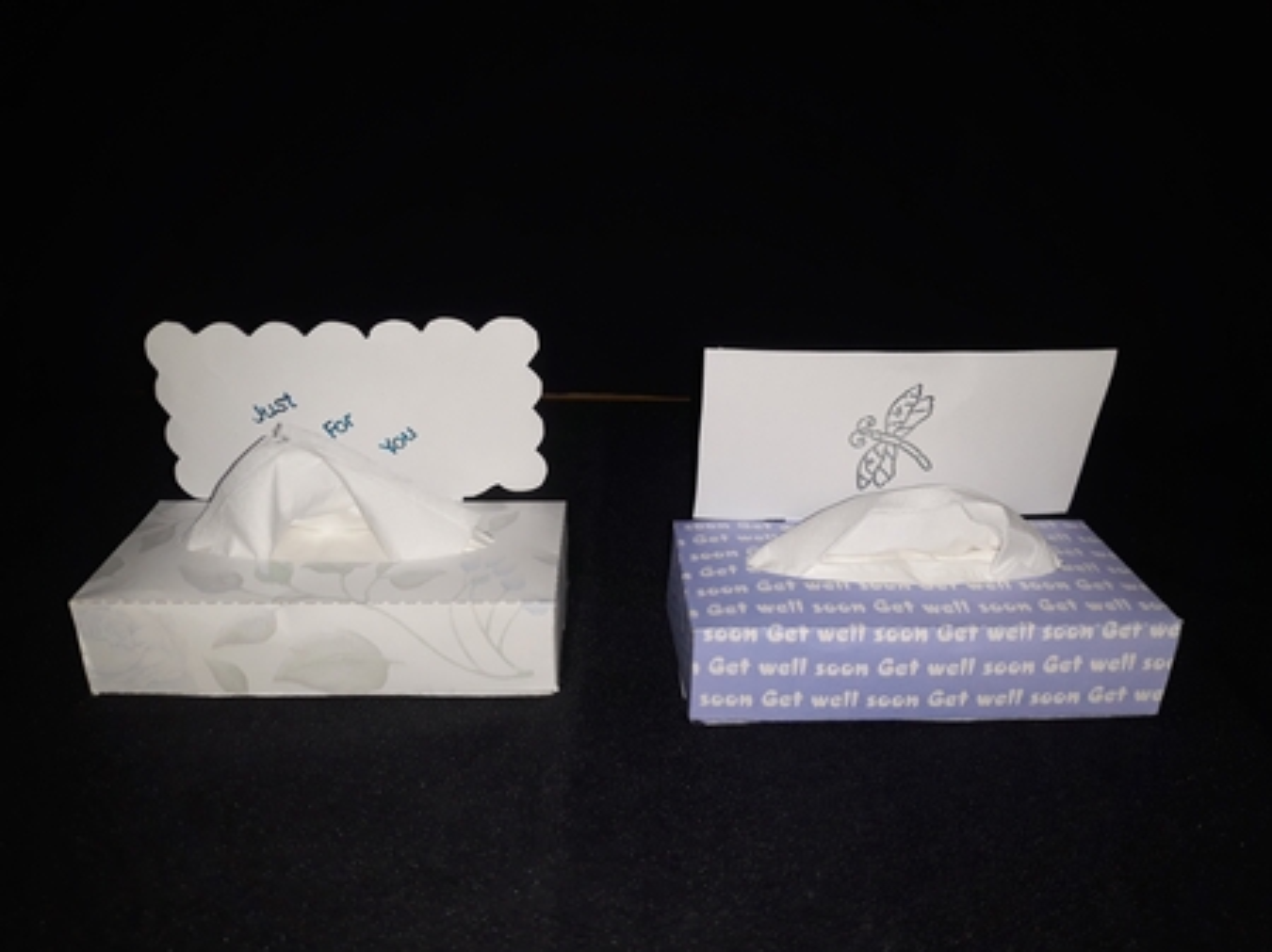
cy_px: 476
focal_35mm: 27
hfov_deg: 65.4
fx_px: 992
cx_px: 636
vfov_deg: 51.3
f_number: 1.7
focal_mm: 3.71
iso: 40
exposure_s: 1/147
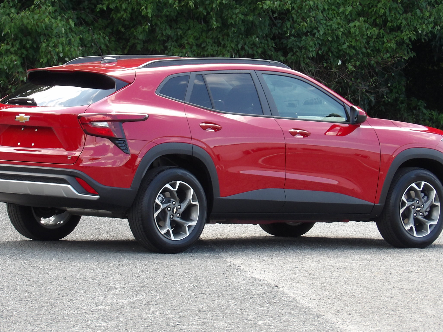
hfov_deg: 7.9
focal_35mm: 251
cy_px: 139
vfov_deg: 5.9
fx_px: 3212
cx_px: 214
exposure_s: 1/100
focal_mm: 35.6
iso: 107
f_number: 4.5
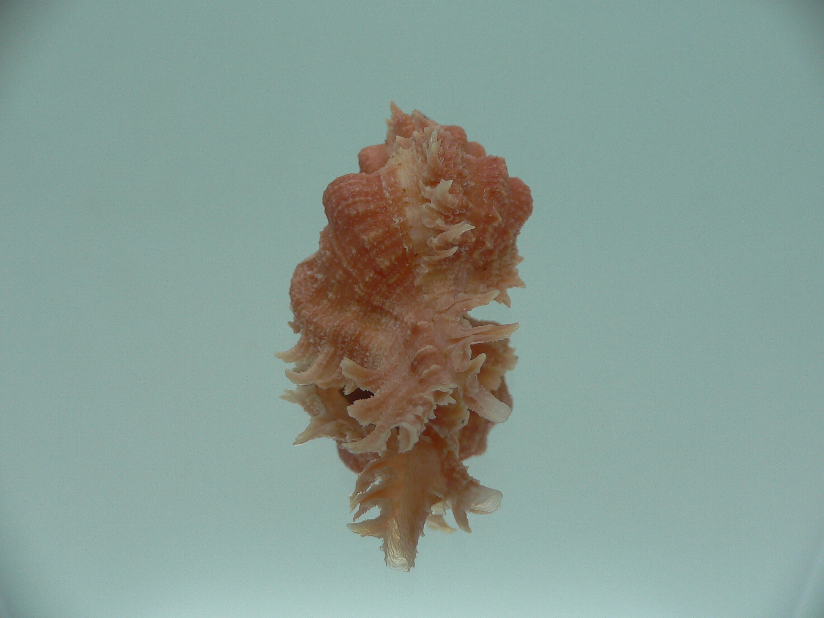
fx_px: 833
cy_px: 309
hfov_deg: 52.6
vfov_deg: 40.7
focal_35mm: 35
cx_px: 412
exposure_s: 1/60
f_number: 2.8
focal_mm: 4.6
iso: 80
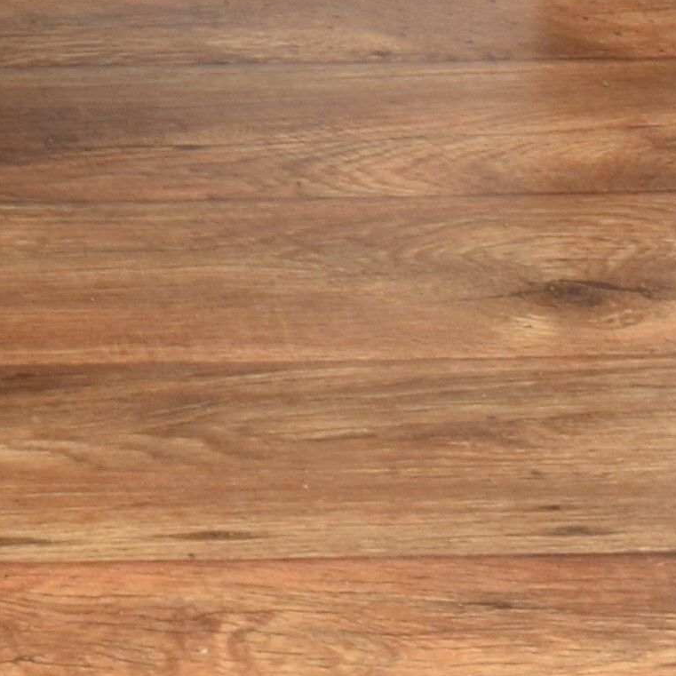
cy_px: -901
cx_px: -350
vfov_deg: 8.8
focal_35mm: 181
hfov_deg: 9.4
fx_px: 3999
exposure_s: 5
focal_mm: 18
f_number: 22
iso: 100
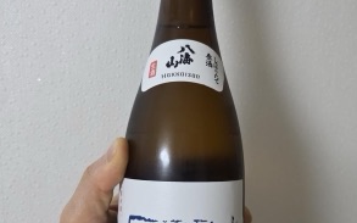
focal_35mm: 40
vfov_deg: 32.0
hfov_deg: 49.3
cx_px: 190
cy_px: 107
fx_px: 389
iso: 800
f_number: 1.7
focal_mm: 6.3
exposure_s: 1/120
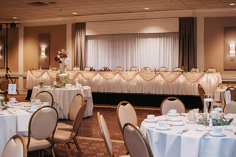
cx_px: 118
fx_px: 344
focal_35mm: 52
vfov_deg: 25.8
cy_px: 78
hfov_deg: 37.8
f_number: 3.2
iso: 800
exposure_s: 1/200
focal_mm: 35
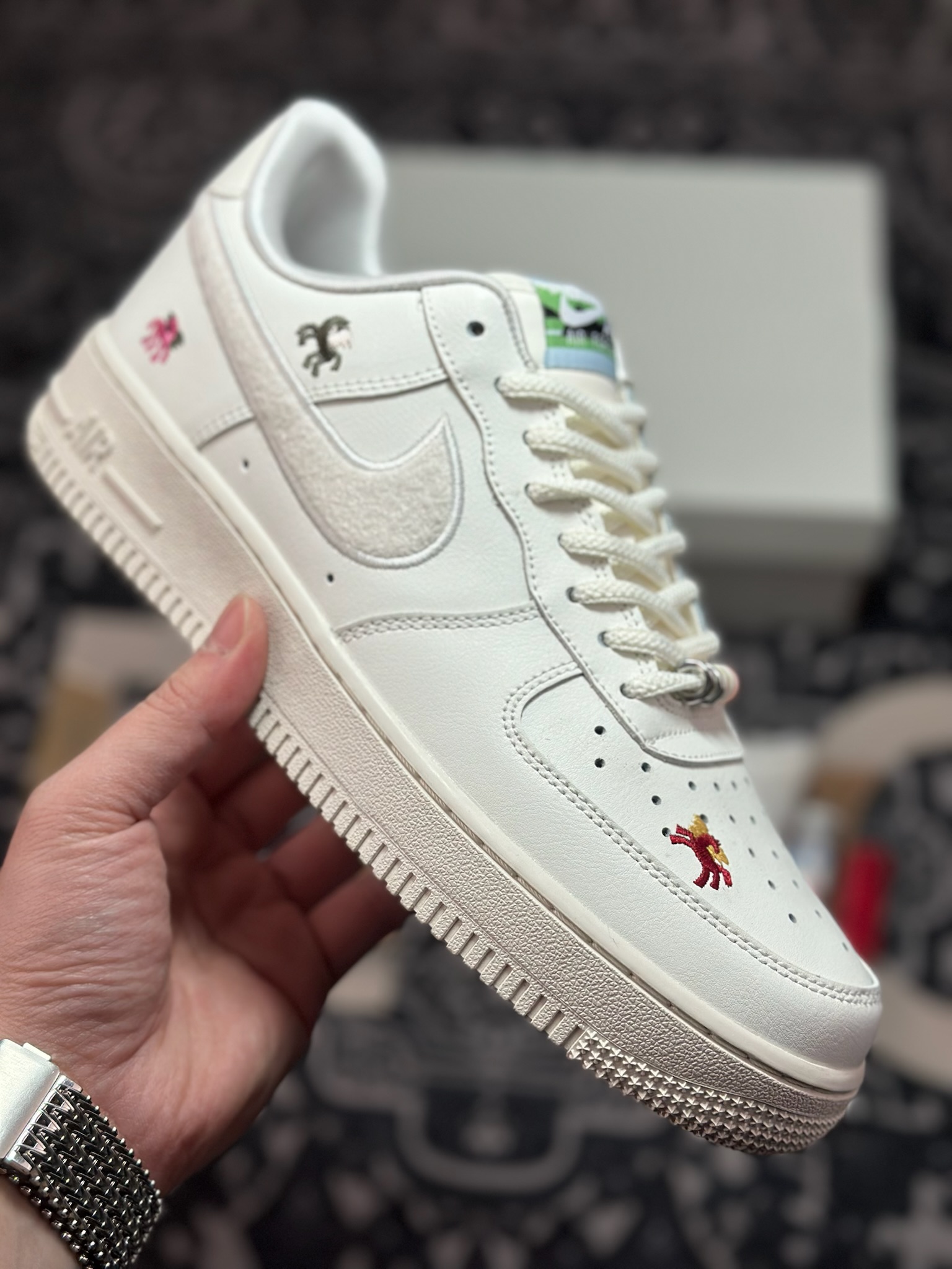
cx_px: 476
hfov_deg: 30.3
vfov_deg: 39.7
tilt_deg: -58.1
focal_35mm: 48
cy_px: 634
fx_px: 1760
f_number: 1.78
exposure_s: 1/2358
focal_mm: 6.86
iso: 80
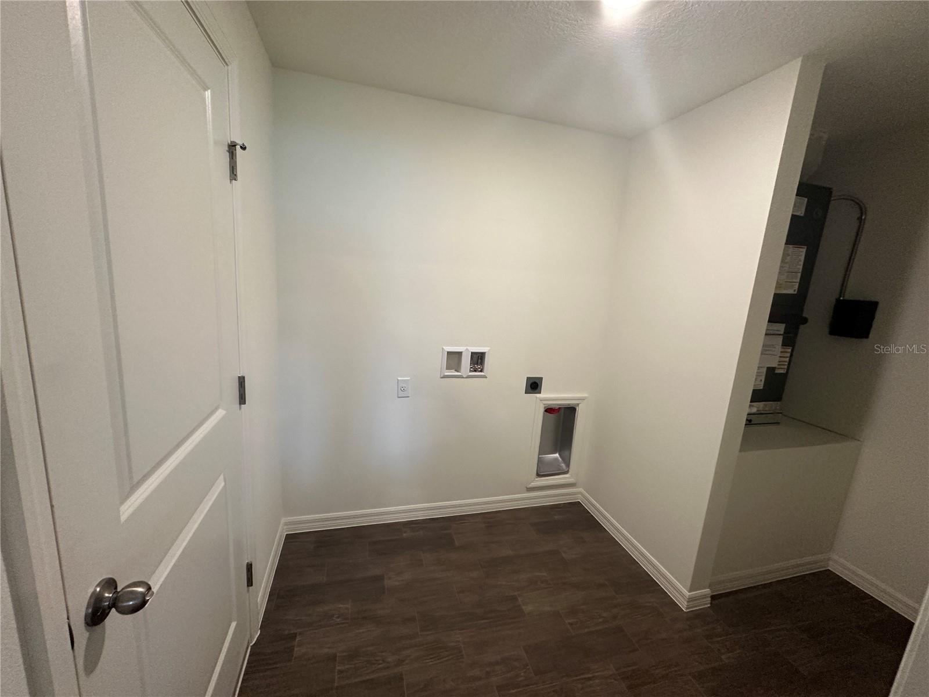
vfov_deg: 85.7
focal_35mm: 14
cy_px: 348
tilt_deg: -10.0
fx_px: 376
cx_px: 464
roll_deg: -4.0
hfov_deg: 102.1
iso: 320
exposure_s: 1/120
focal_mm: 2.22
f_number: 2.2
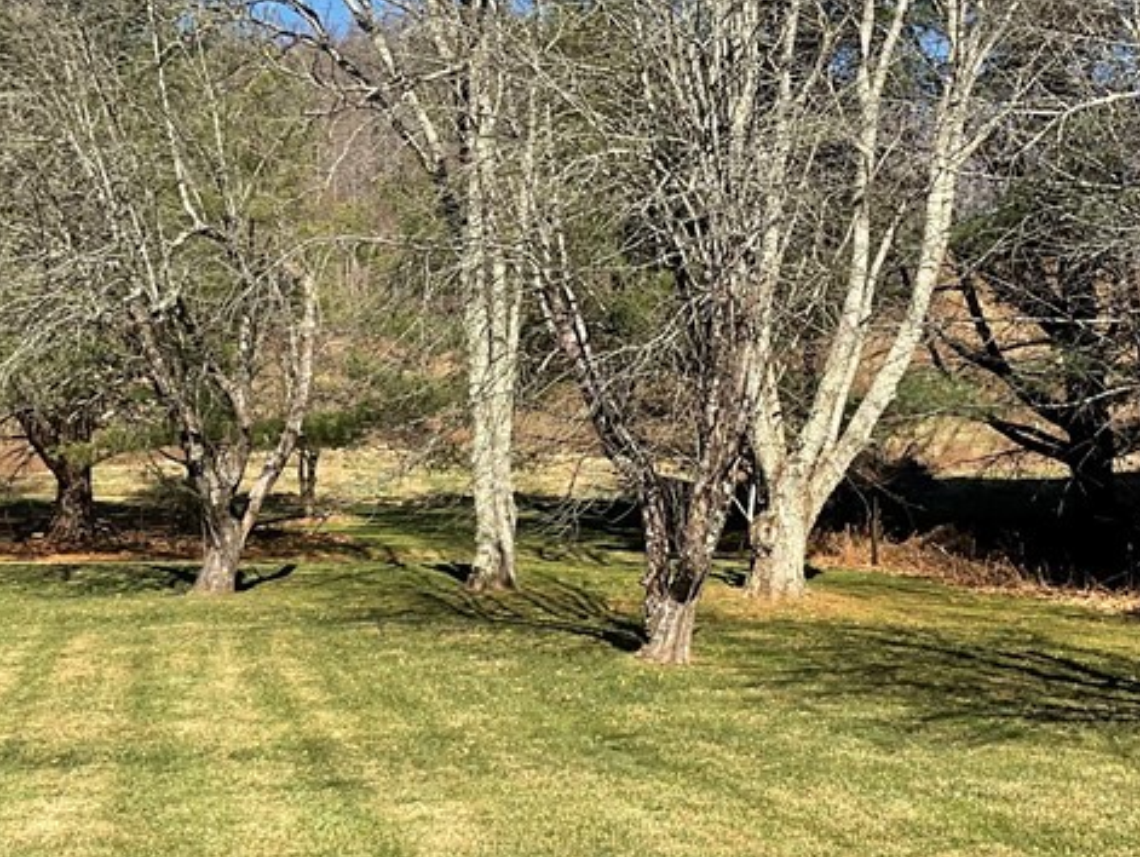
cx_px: 571
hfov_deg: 30.7
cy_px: 450
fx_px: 2076
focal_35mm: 63
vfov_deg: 23.3
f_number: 1.8
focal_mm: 3
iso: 16
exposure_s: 1/1221
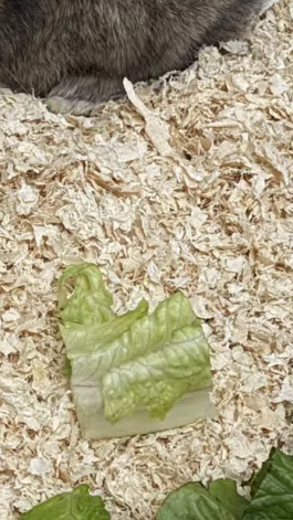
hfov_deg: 16.7
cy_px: 256
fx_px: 980
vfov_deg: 29.7
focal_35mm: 71
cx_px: 15
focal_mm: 6.76
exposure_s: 1/33
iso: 320
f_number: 1.78
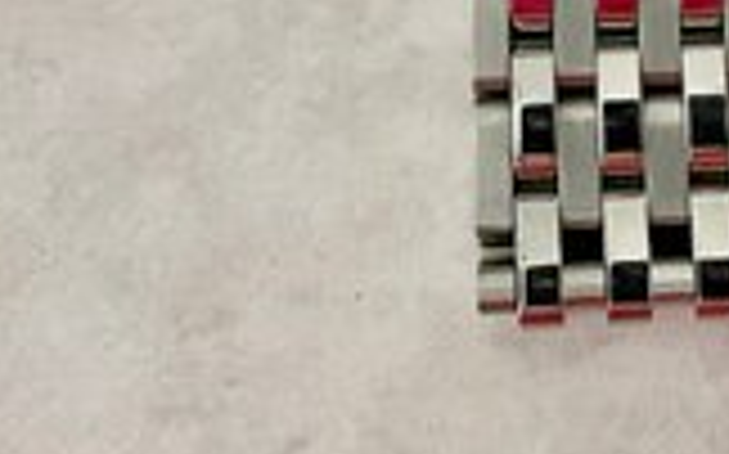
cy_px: -389
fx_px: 1846
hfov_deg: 22.0
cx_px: 610
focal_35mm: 93
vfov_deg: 12.7
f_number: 1.6
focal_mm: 4.2
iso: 640
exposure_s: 1/37
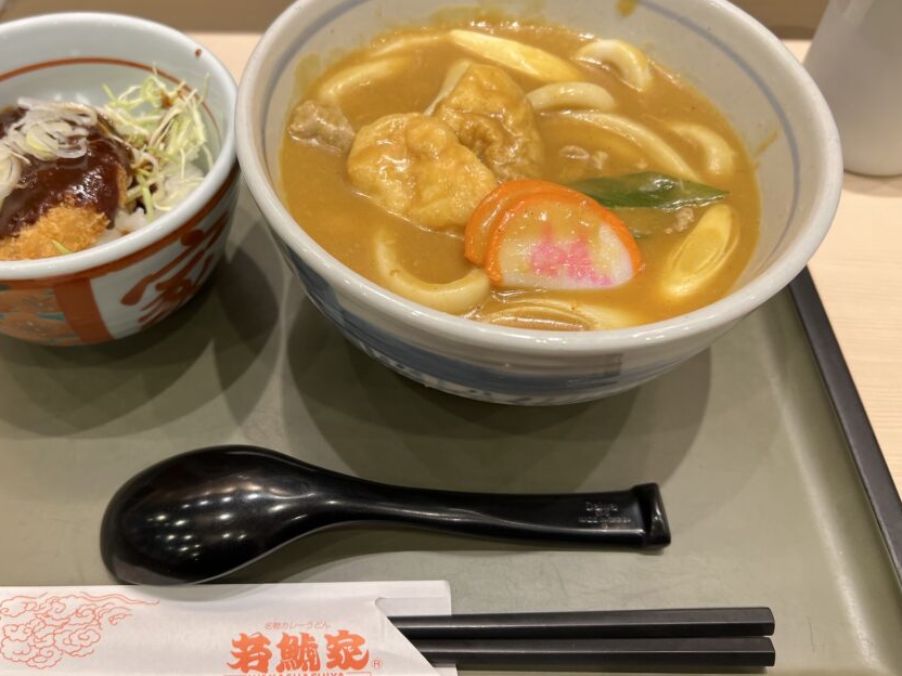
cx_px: 351
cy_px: 321
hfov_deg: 56.3
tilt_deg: -54.8
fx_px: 834
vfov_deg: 44.1
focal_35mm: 32
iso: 100
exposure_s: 1/120
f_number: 1.5
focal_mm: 5.7
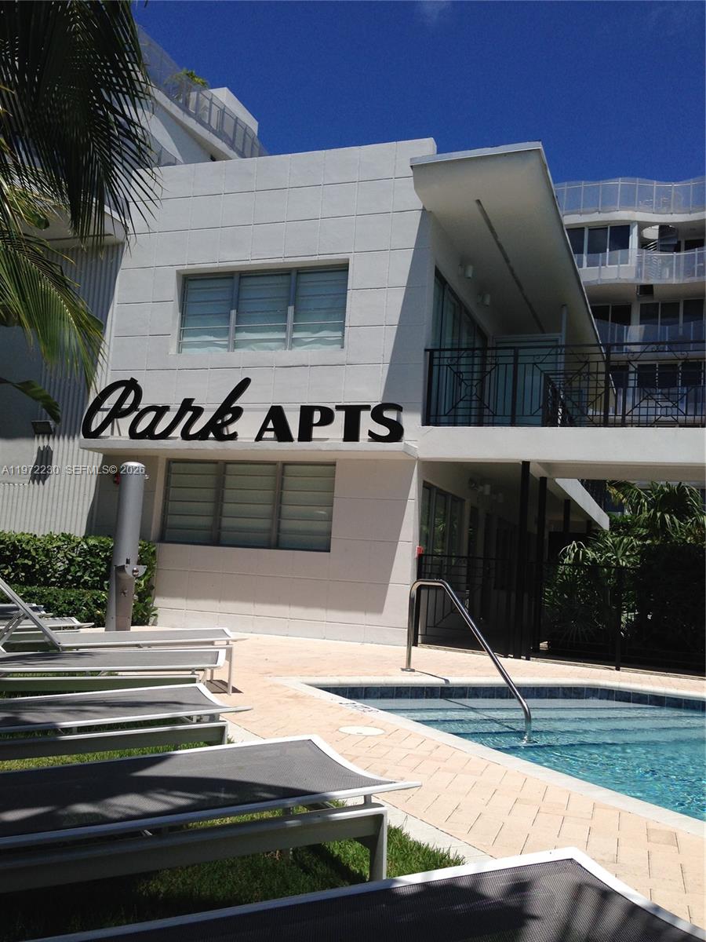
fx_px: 897
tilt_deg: +8.7
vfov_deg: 55.4
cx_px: 353
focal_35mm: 33
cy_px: 471
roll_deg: -4.8
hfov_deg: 42.9
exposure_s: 1/3195
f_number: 2.4
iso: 50
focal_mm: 4.12
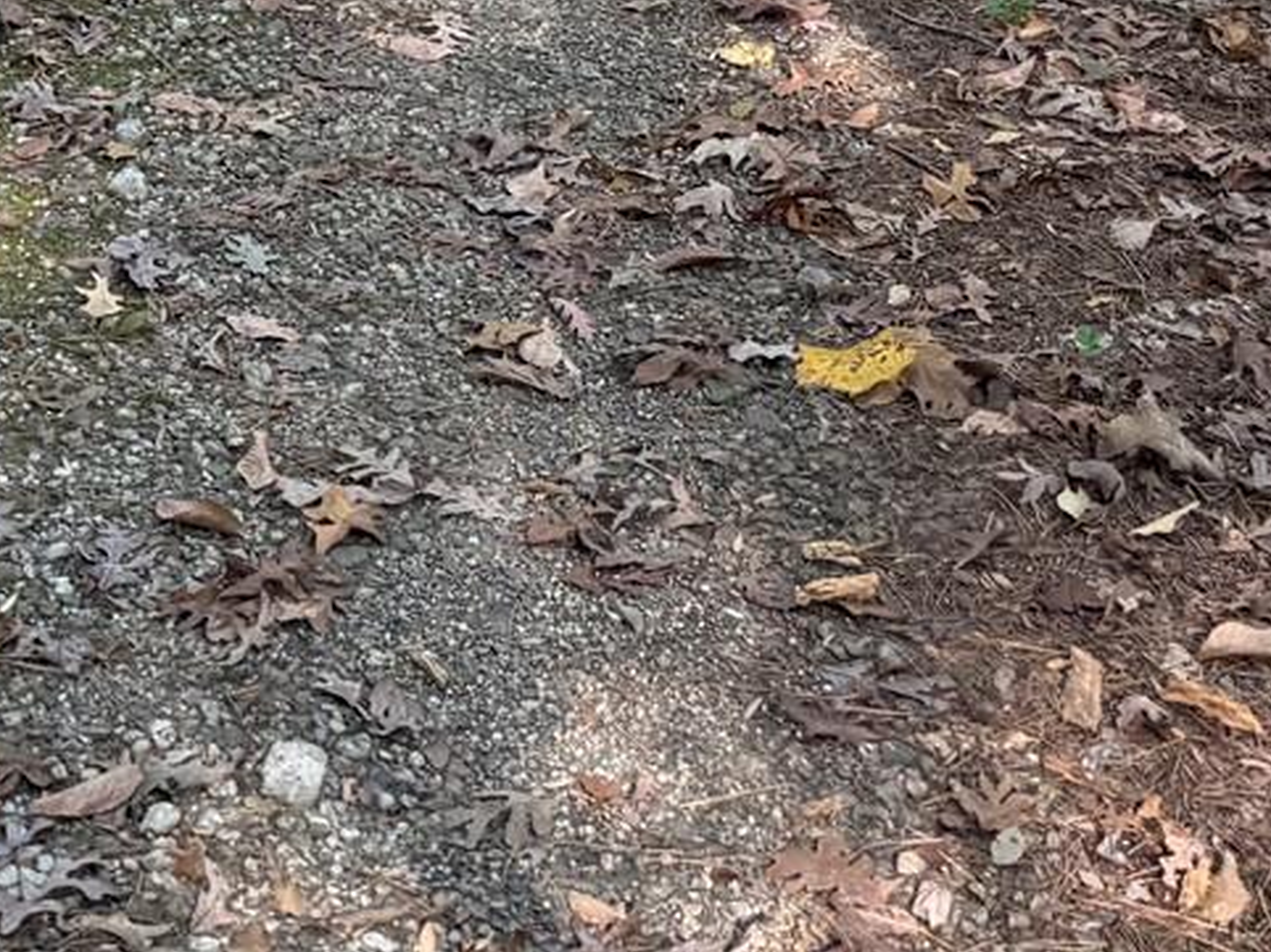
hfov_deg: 19.3
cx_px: 638
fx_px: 3743
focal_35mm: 102
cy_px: -691
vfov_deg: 13.2
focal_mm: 6.76
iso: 80
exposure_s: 1/121
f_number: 1.78
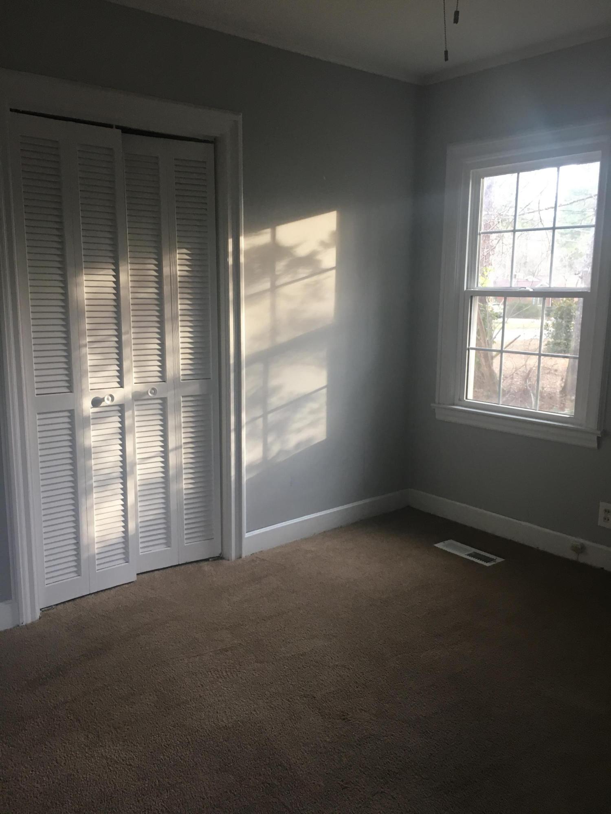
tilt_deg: -8.7
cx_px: 306
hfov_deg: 48.2
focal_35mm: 29
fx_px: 682
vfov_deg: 61.7
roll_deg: +0.3
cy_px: 407
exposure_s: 1/30
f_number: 2.2
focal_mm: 4.15
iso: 50
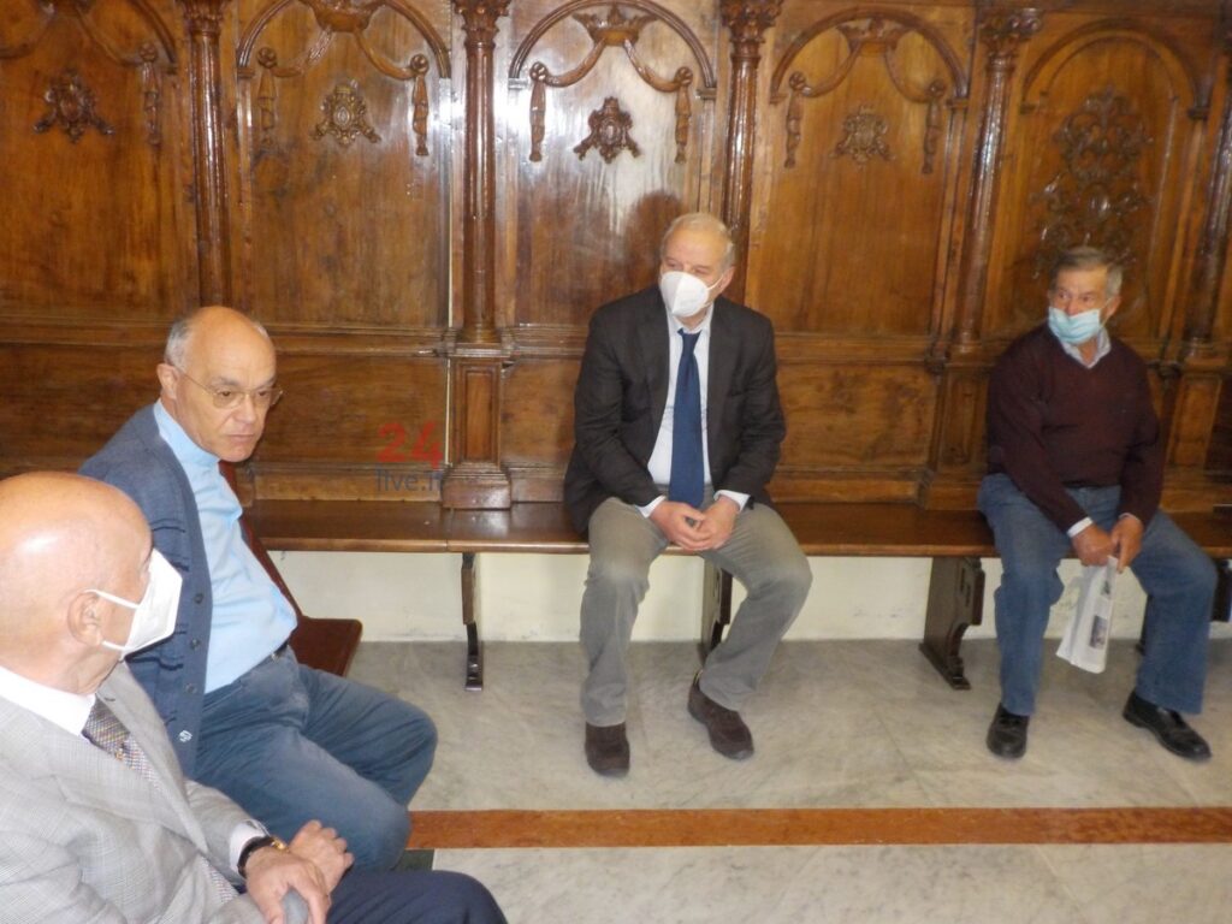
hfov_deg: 60.0
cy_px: 462
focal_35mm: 30
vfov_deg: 46.8
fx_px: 1068
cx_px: 616
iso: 360
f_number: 3.3
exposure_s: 1/30
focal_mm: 4.1
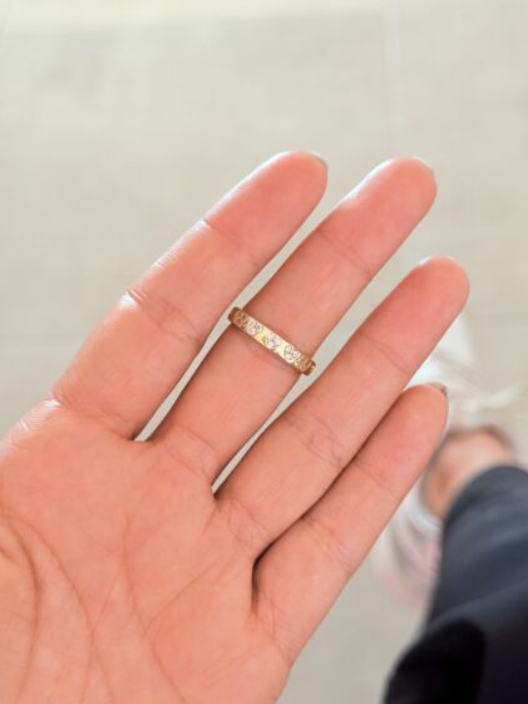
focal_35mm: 49
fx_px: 996
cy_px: 349
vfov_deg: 38.9
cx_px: 268
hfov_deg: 29.7
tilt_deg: -53.2
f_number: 1.78
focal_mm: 6.76
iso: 200
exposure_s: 1/60
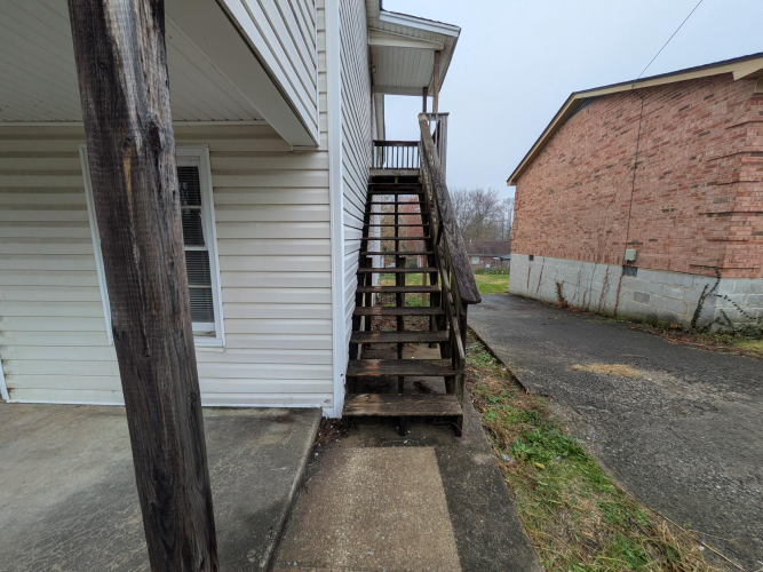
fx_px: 309
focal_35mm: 14
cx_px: 382
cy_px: 286
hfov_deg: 102.1
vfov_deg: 85.7
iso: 50
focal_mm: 1.83
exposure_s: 1/249
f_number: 2.2
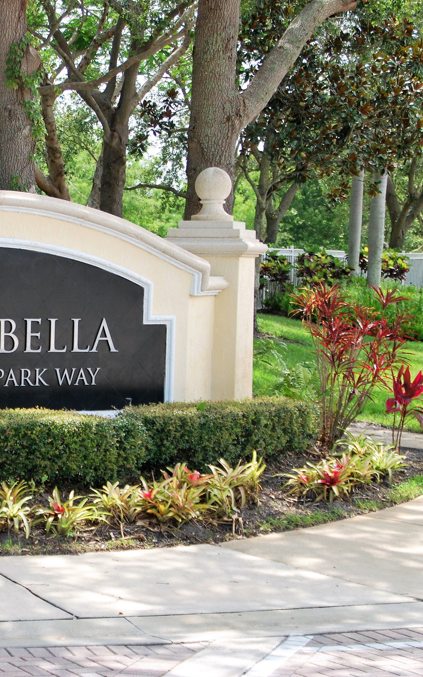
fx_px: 1789
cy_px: 339
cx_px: -34
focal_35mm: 97
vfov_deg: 21.4
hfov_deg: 13.2
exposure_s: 1/200
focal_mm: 42
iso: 100
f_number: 5
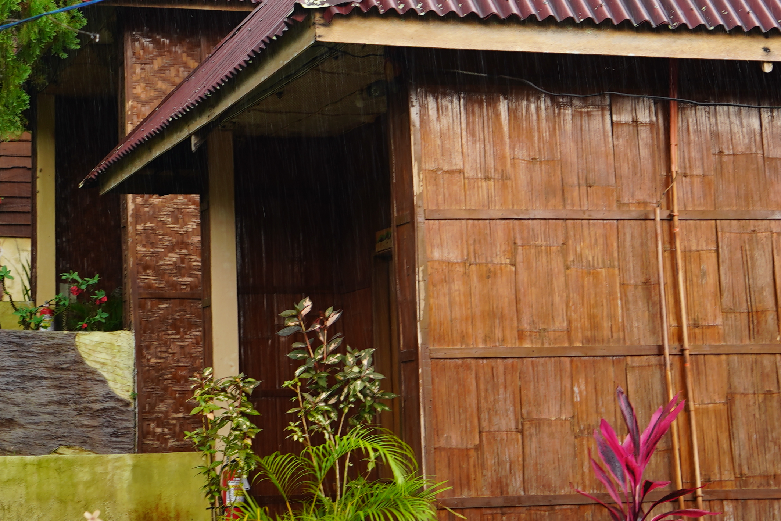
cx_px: 273
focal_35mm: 96
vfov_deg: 14.1
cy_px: 39
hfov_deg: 21.2
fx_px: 2083
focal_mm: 34
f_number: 4.5
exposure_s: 1/60
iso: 100
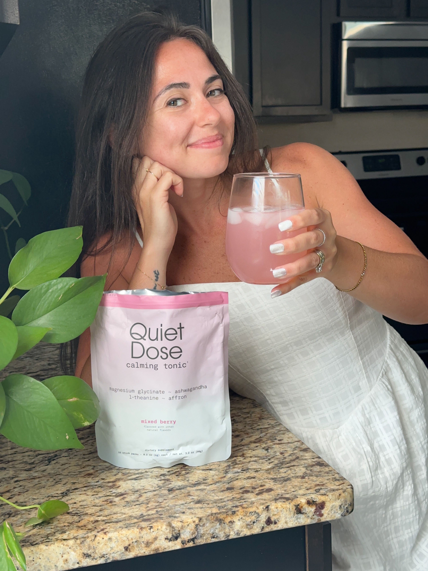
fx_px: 791
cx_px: 214
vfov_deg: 39.7
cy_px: 286
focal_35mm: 48
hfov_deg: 30.3
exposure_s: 1/120
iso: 64
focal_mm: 6.86
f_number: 1.8
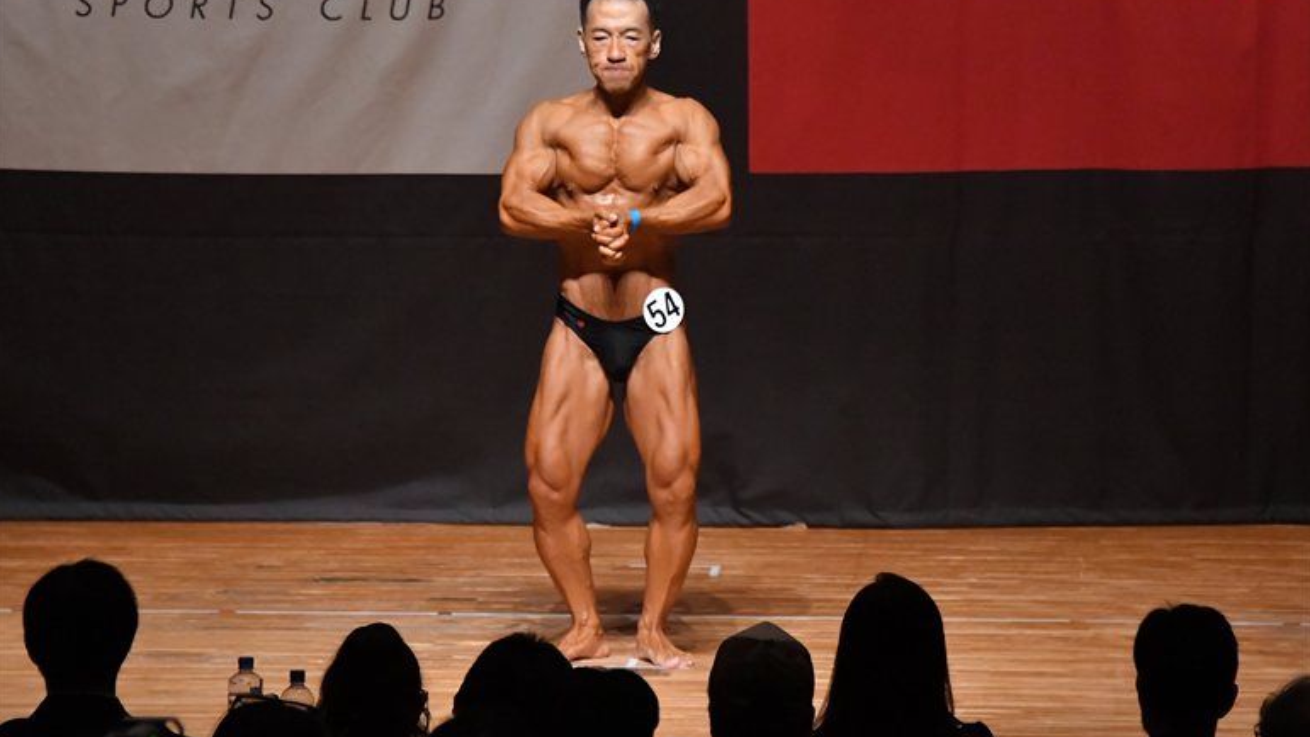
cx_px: 653
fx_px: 9867
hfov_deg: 7.6
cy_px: 306
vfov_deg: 4.3
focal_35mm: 284
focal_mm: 180
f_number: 5.6
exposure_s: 1/400
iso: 8000
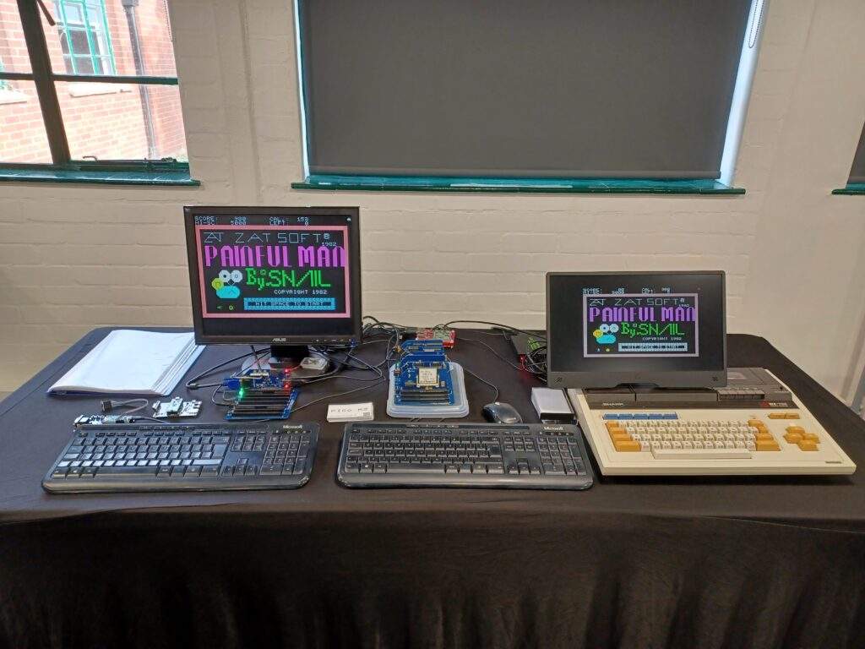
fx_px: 625
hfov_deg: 69.4
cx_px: 432
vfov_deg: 54.9
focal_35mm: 25
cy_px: 324
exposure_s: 1/50
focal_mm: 4.6
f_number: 1.8
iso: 125
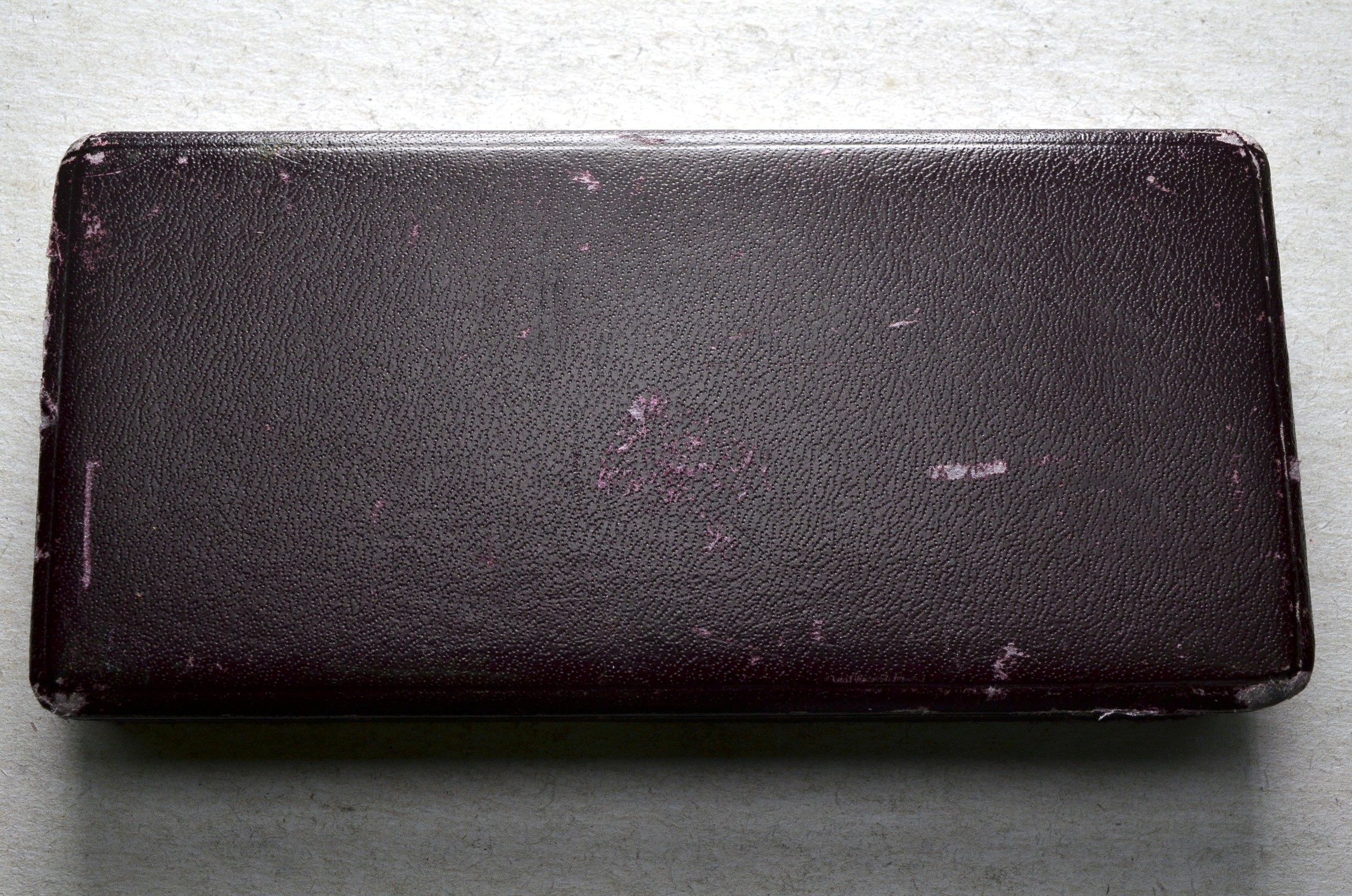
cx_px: 676
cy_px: 448
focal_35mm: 45
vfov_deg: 29.7
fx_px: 1686
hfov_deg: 43.7
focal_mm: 30
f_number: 14
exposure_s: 1/250
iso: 400
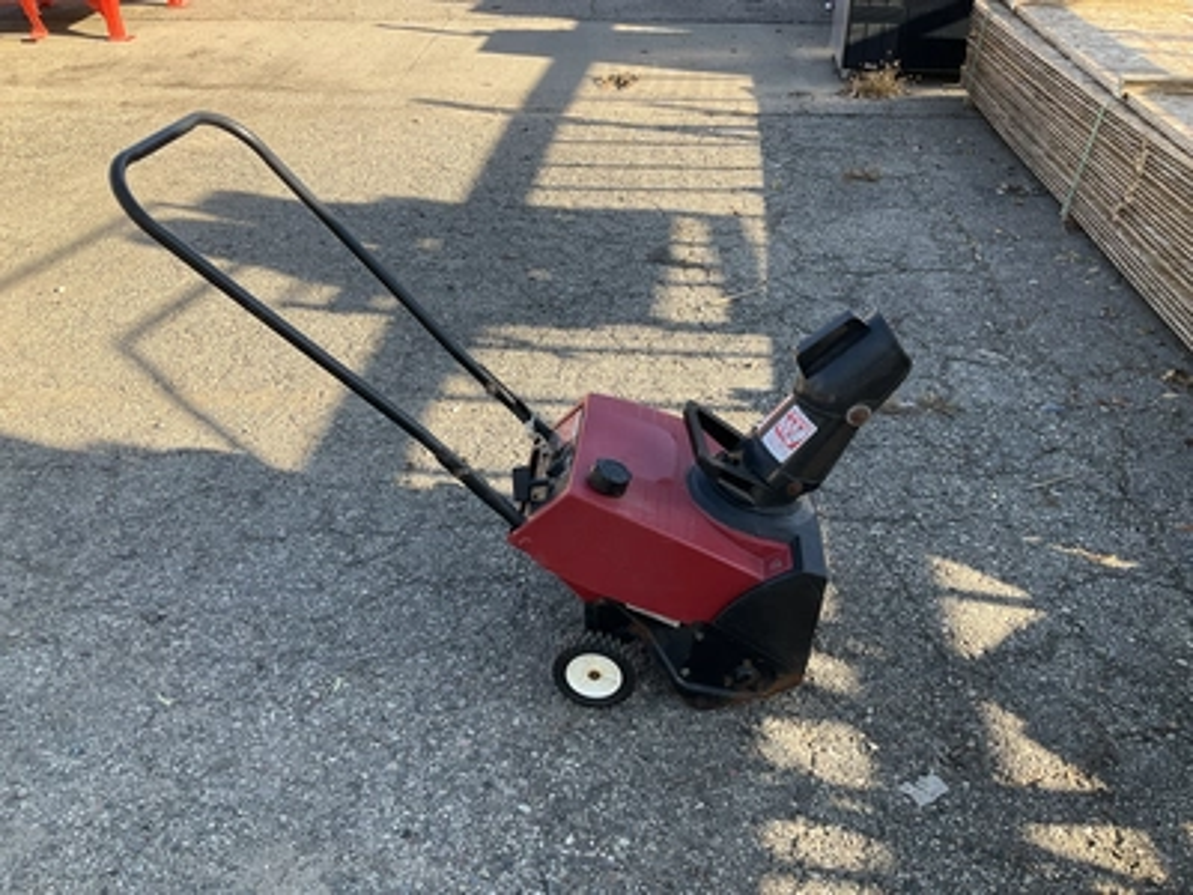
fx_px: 999
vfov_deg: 48.2
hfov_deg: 61.7
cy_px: 448
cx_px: 596
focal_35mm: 29
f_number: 1.8
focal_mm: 3
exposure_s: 1/370
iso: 25
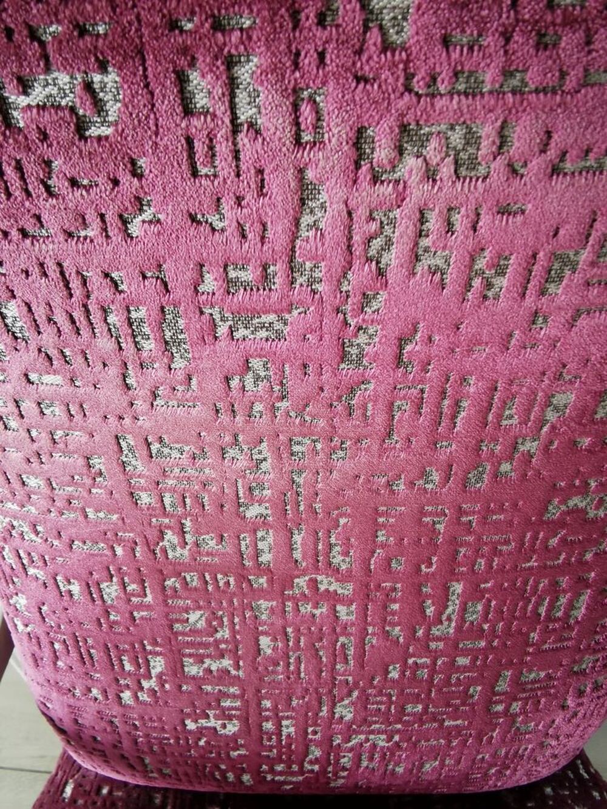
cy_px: 404
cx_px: 304
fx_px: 491
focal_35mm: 21
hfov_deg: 63.5
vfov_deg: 79.0
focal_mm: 2.26
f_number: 2.2
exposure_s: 1/50
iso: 64
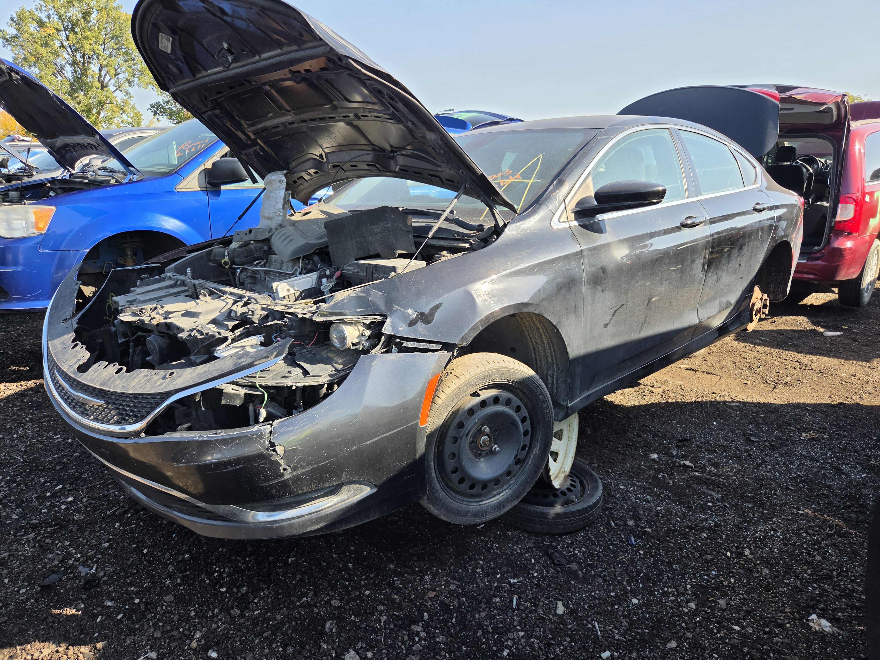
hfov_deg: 73.9
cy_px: 330
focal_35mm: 23
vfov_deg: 58.9
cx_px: 440
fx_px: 585
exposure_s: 1/1920
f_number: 1.8
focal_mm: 5.4
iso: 80
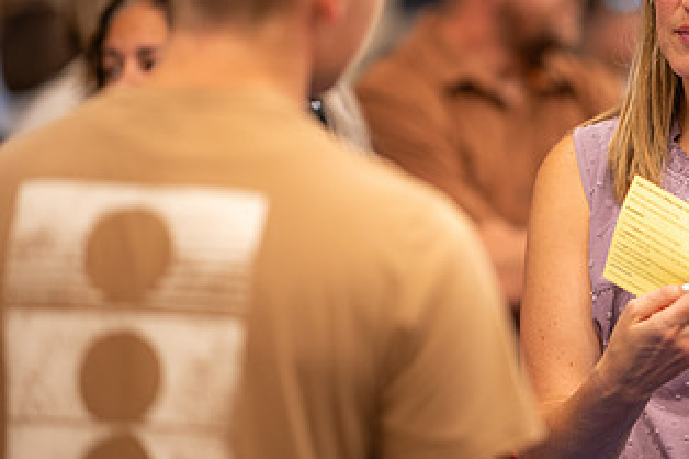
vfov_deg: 7.1
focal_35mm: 194
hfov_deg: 10.6
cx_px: 549
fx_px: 3711
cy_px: 155
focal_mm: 105
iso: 320
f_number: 1.4
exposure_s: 1/125
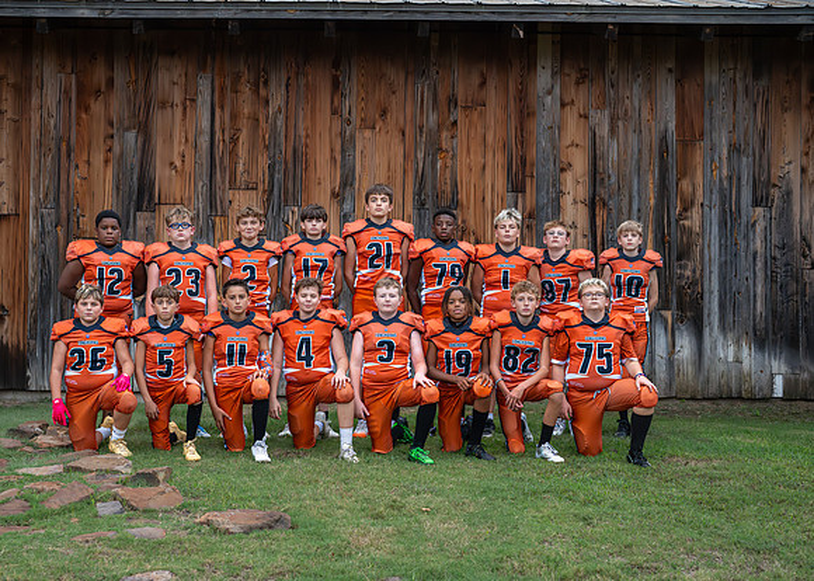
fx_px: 1311
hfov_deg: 34.5
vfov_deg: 25.0
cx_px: 359
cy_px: 297
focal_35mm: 57
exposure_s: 1/800
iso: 5000
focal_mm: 50
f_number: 4
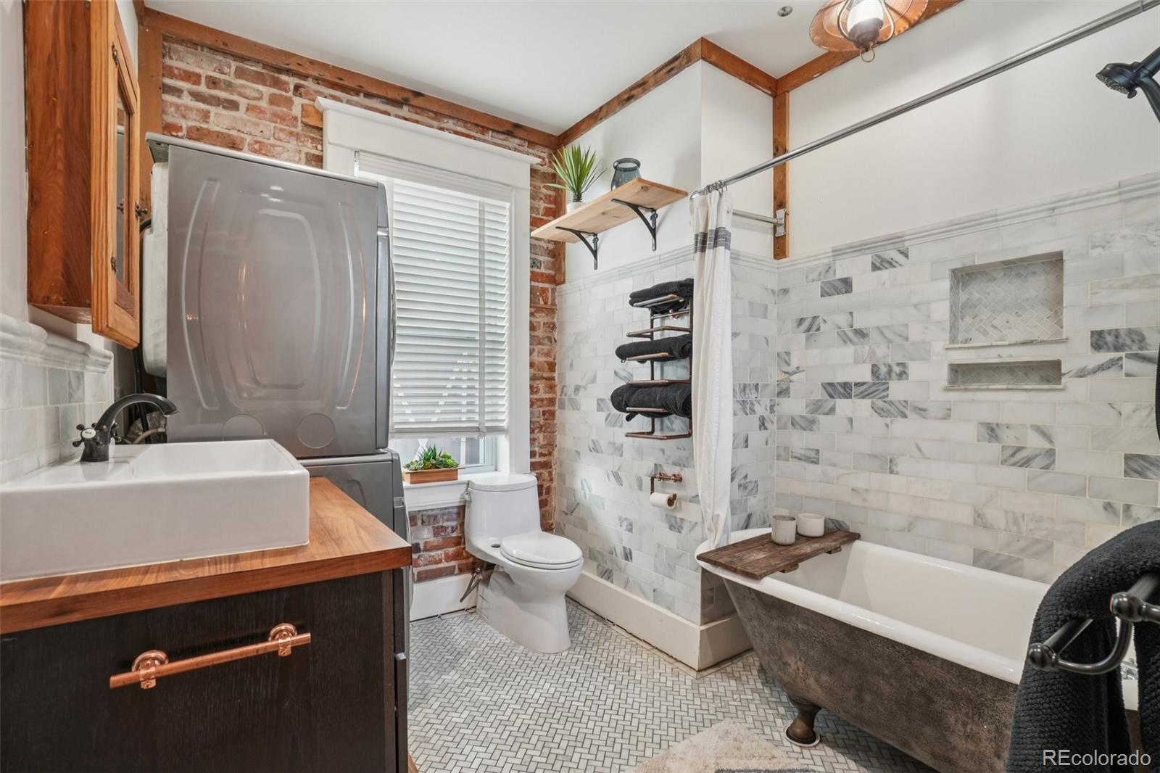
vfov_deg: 77.3
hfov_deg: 100.4
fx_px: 483
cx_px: 580
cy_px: 386
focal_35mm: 15
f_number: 8
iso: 400
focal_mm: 10
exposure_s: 1/15
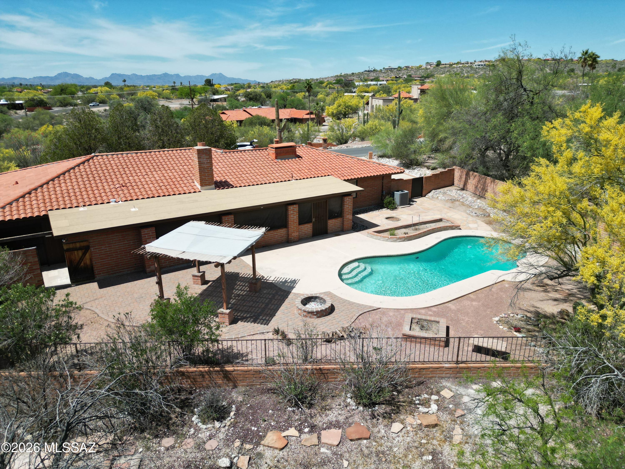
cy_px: 234
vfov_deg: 56.8
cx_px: 312
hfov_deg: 71.6
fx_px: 433
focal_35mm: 24
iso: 130
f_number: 1.7
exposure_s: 1/4000
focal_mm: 6.72
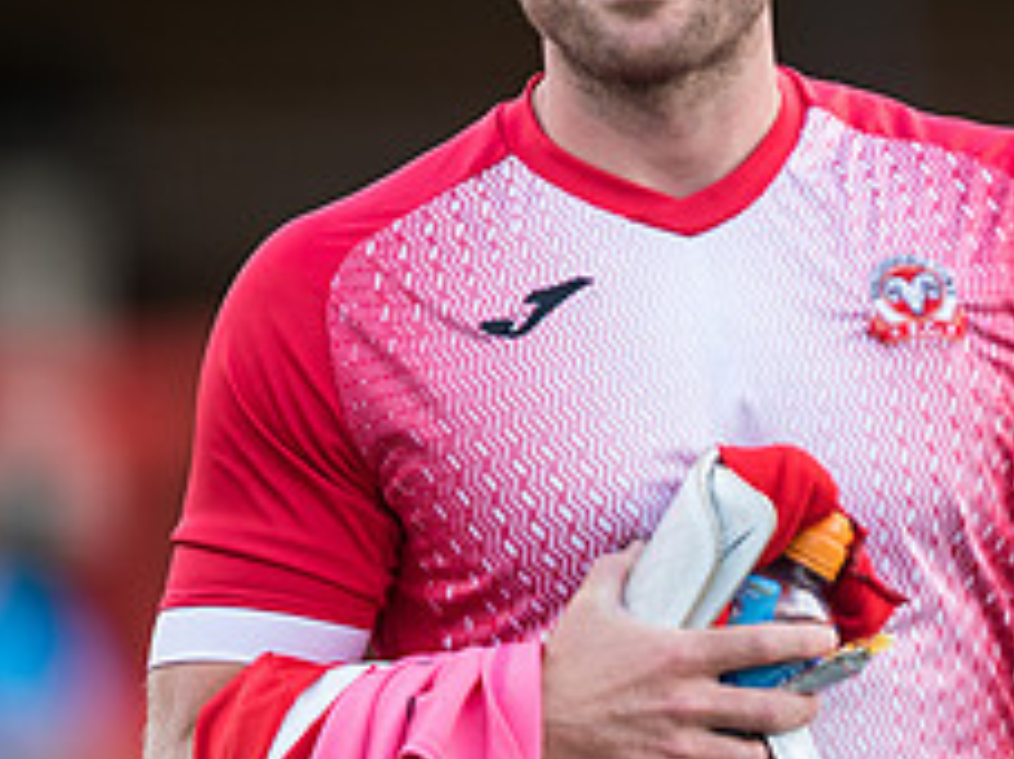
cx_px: 869
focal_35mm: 1146
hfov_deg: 1.7
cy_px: 460
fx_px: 33552
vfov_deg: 1.3
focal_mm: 400
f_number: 2.8
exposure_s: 1/640
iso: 400
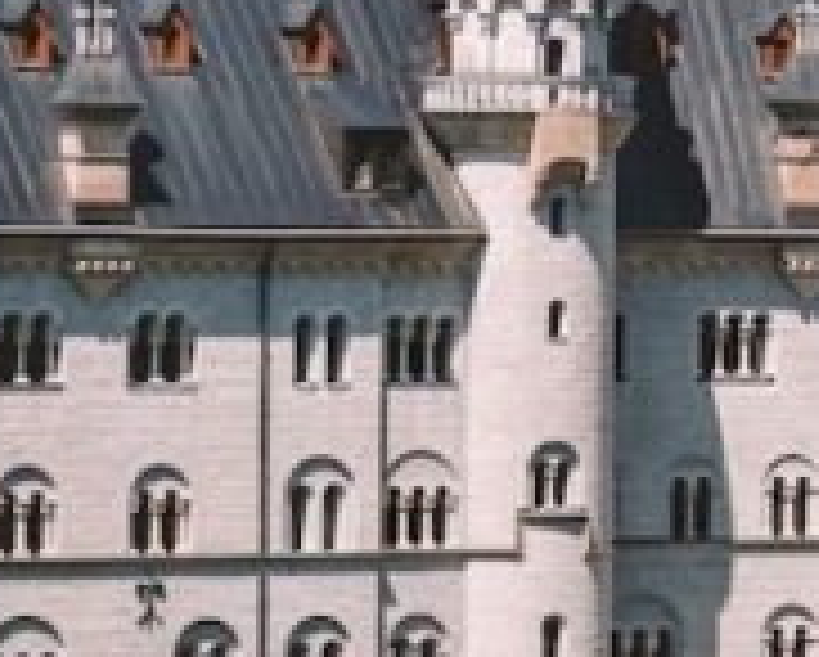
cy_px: 106
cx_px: 1372
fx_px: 7304
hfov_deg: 6.3
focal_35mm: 301
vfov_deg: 5.1
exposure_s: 1/250
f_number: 8
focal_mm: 38
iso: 100
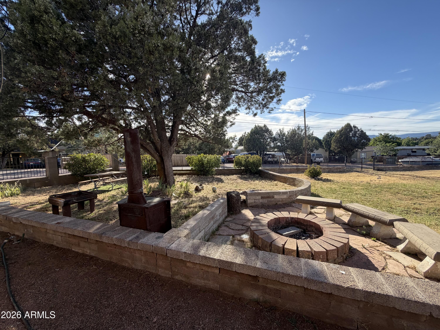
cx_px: 220
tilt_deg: -4.0
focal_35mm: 14
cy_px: 165
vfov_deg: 85.7
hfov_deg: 102.1
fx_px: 178
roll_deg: +2.9
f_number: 2.2
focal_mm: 2.22
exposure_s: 1/686
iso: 40
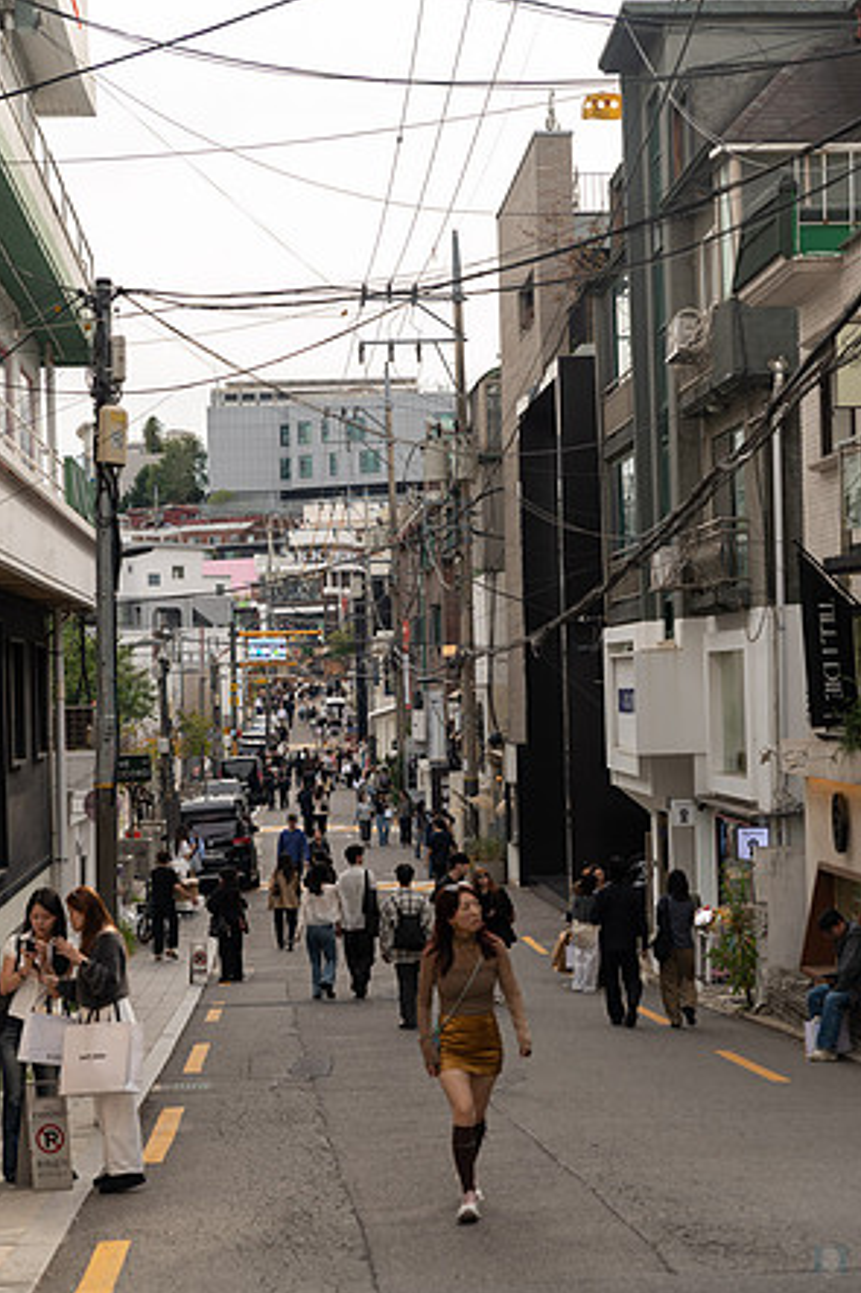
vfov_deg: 30.5
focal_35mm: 66
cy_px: 648
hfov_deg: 20.6
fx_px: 2369
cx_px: 435
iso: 64
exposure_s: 1/250
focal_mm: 65
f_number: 3.5
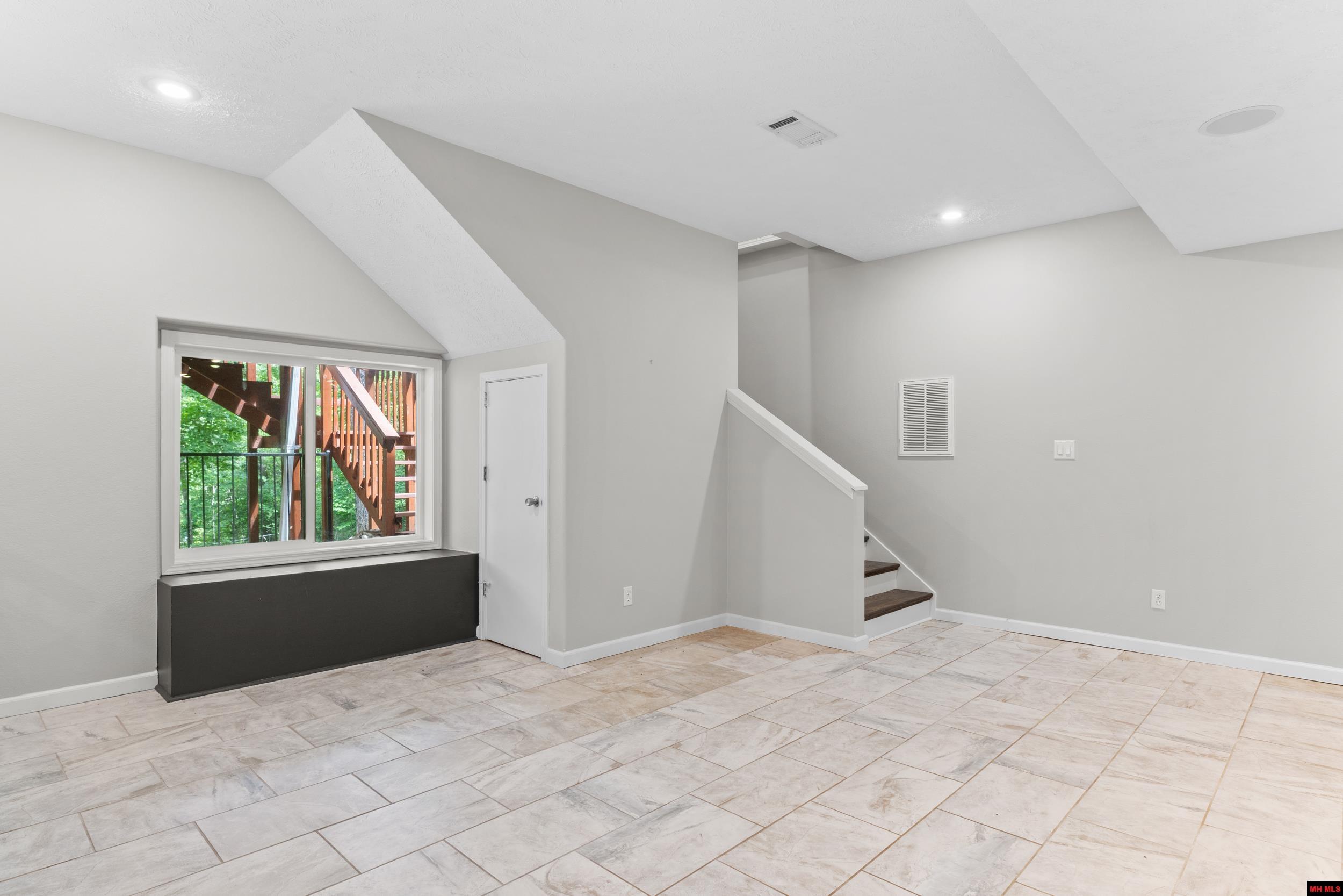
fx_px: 699
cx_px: 672
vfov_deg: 65.2
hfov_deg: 87.7
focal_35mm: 19
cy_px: 448
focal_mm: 12.5
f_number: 7.1
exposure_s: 1/2.5
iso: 320
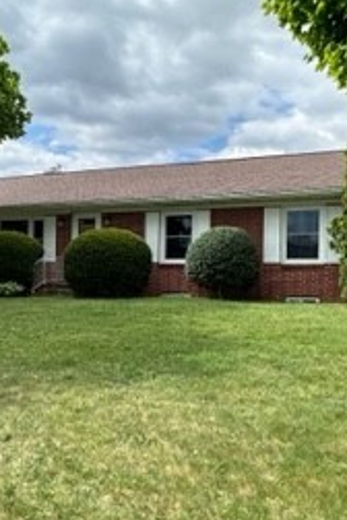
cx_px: 116
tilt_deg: -1.1
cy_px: 279
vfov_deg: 51.8
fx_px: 535
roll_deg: -1.0
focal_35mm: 37
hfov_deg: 35.6
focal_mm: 2.22
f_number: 2.2
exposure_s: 1/875
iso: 40
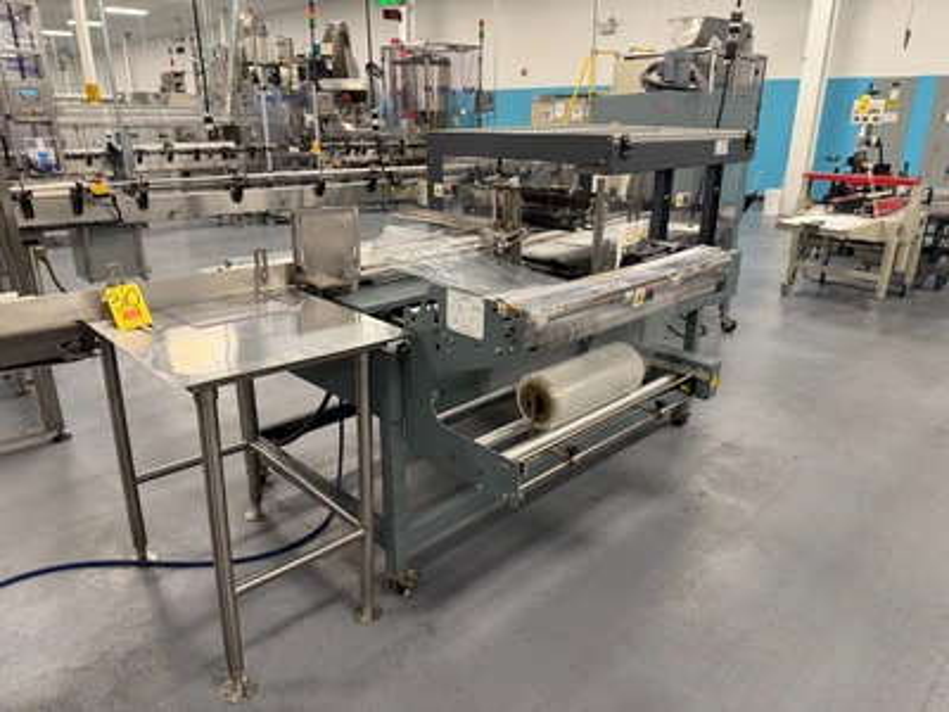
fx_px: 658
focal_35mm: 24
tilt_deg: -21.9
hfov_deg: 71.6
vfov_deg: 56.8
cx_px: 474
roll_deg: -0.2
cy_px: 356
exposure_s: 1/60
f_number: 1.78
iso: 200
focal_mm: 6.76
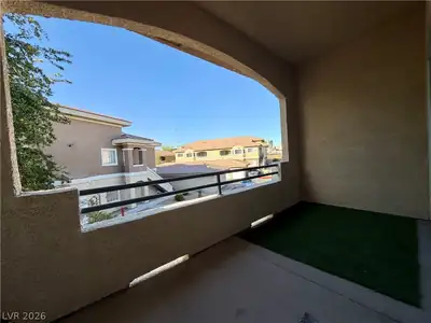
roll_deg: +3.9
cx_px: 216
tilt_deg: -1.7
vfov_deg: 85.7
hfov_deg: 102.1
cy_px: 162
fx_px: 174
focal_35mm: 14
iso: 40
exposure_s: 1/531
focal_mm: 2.22
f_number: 2.2
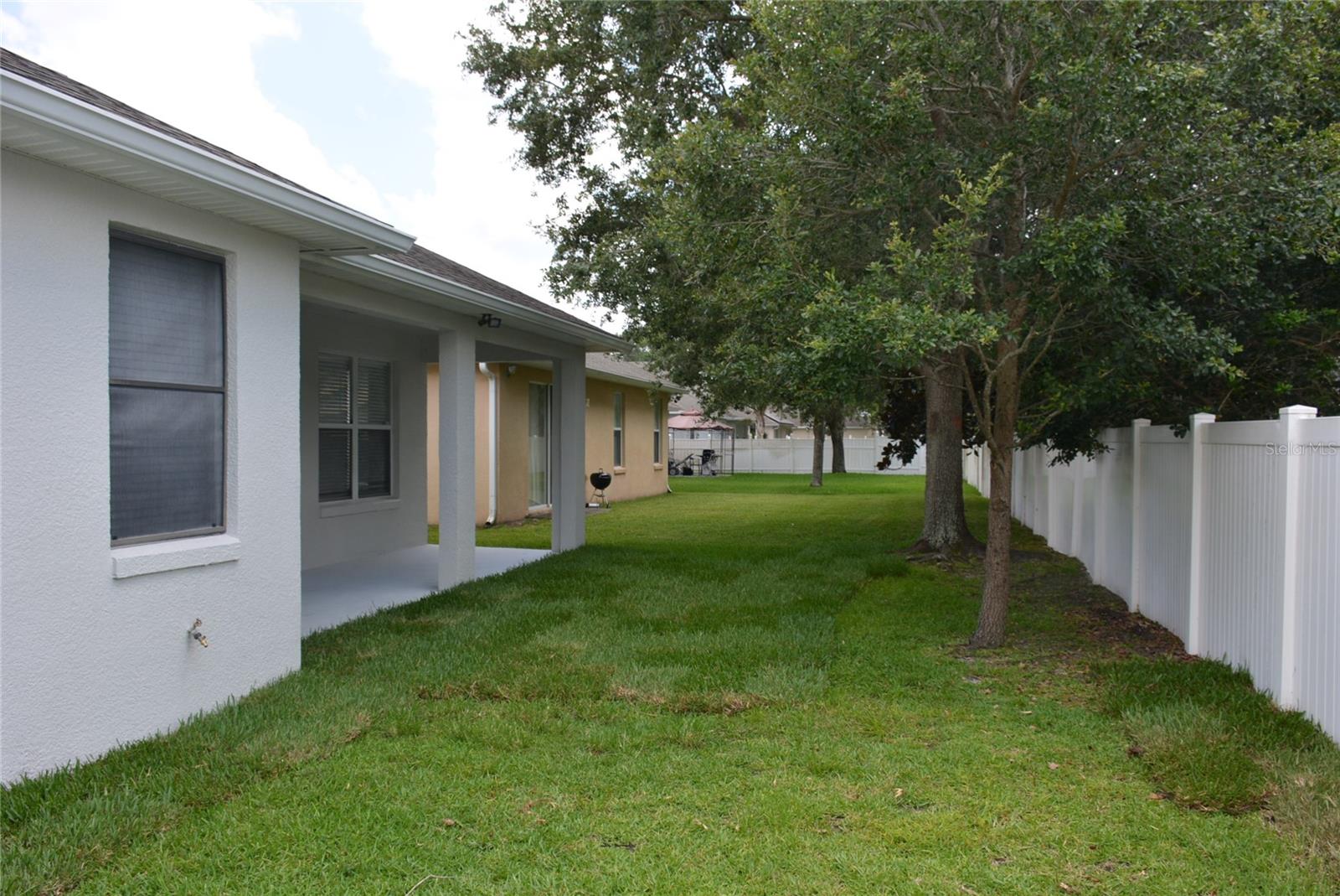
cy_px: 448
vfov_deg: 48.0
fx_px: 1006
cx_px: 670
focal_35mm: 27
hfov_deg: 67.3
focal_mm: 18
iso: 200
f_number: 7.1
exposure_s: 1/200
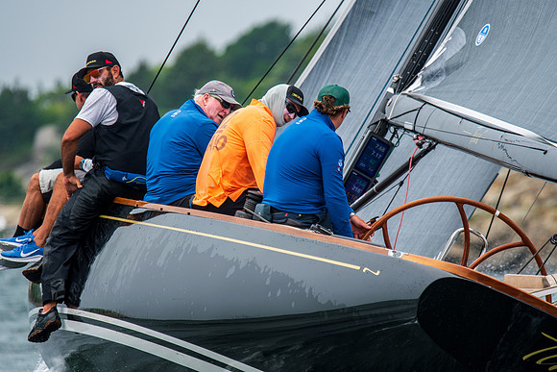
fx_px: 6964
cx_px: 278
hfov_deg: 4.6
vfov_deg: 3.1
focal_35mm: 450
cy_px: 186
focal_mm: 300
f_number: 4
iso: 200
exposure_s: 1/1600
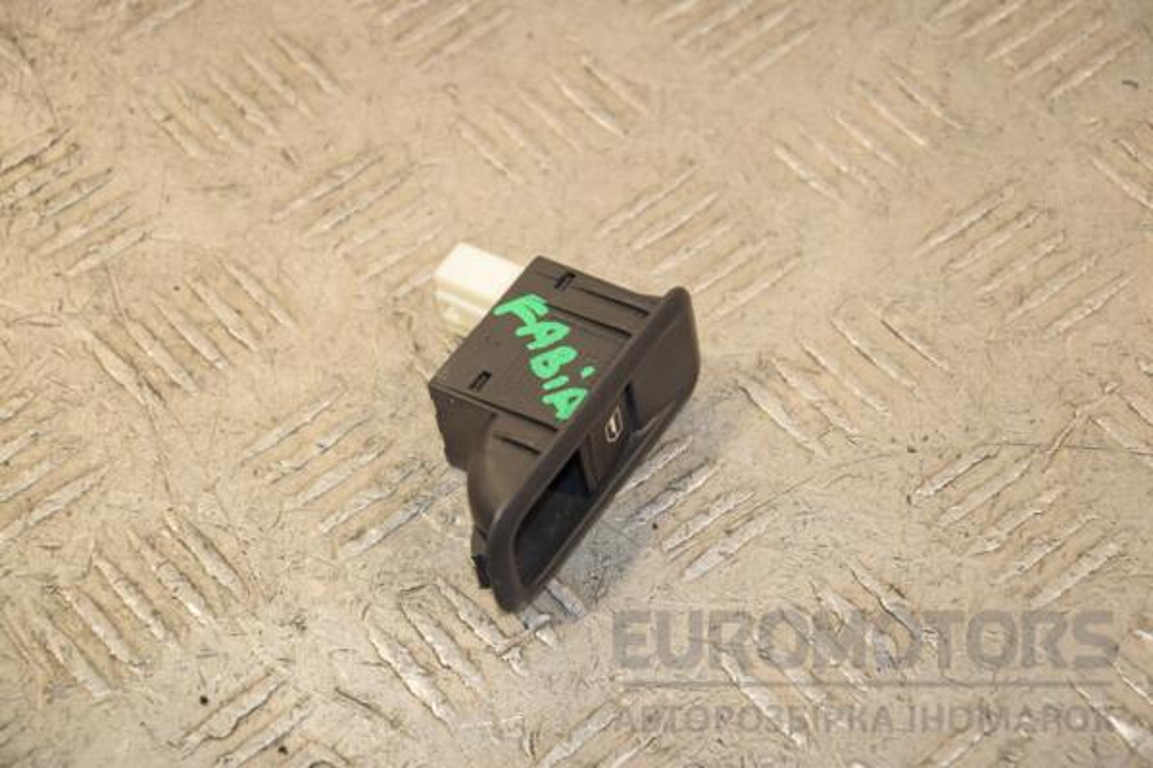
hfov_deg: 17.1
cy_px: 384
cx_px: 576
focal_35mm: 120
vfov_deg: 11.4
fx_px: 3843
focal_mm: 80
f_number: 6.3
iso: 800
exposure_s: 1/200
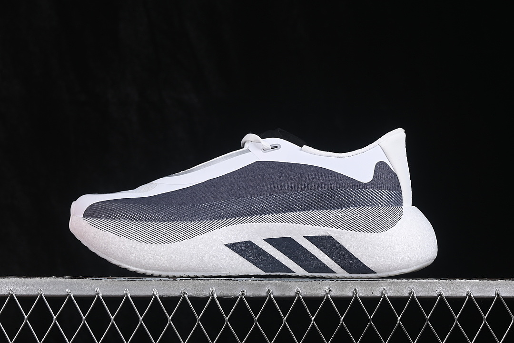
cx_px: 257
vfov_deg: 18.2
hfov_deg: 27.0
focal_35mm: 75
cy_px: 172
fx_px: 1071
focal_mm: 50
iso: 160
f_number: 8
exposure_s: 1/80
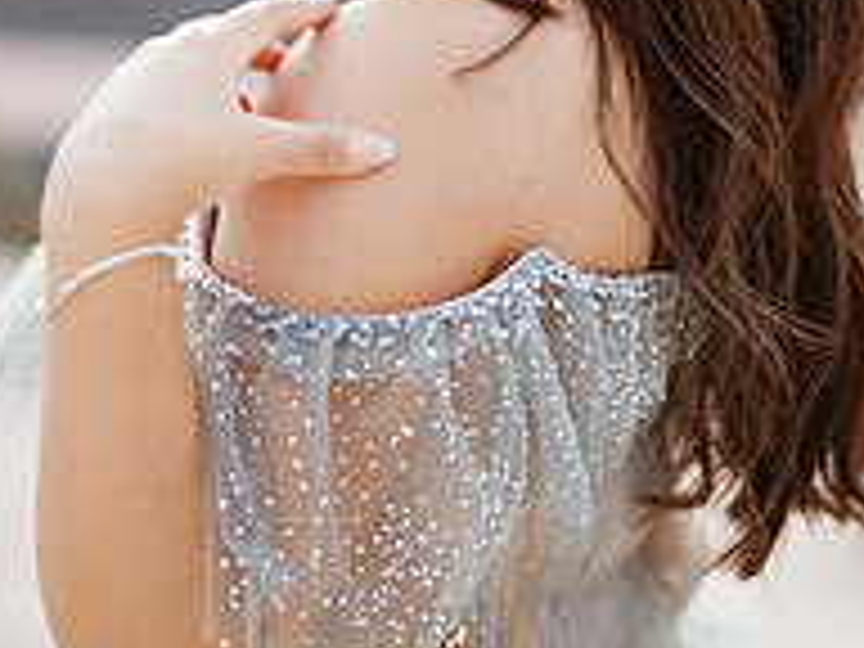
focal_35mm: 131
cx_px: 572
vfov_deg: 11.2
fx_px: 3270
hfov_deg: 15.0
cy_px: 9
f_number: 1.4
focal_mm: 58
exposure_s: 1/2500
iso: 100
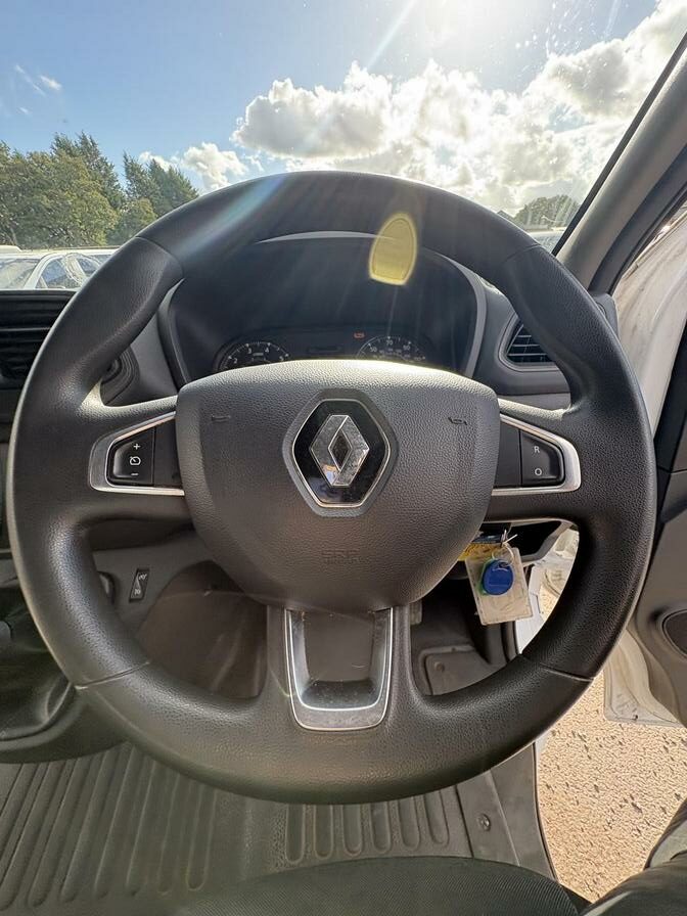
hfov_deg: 85.7
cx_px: 344
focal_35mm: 14
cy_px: 458
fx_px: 370
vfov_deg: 102.1
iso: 64
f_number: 2.2
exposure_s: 1/197
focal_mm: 2.22
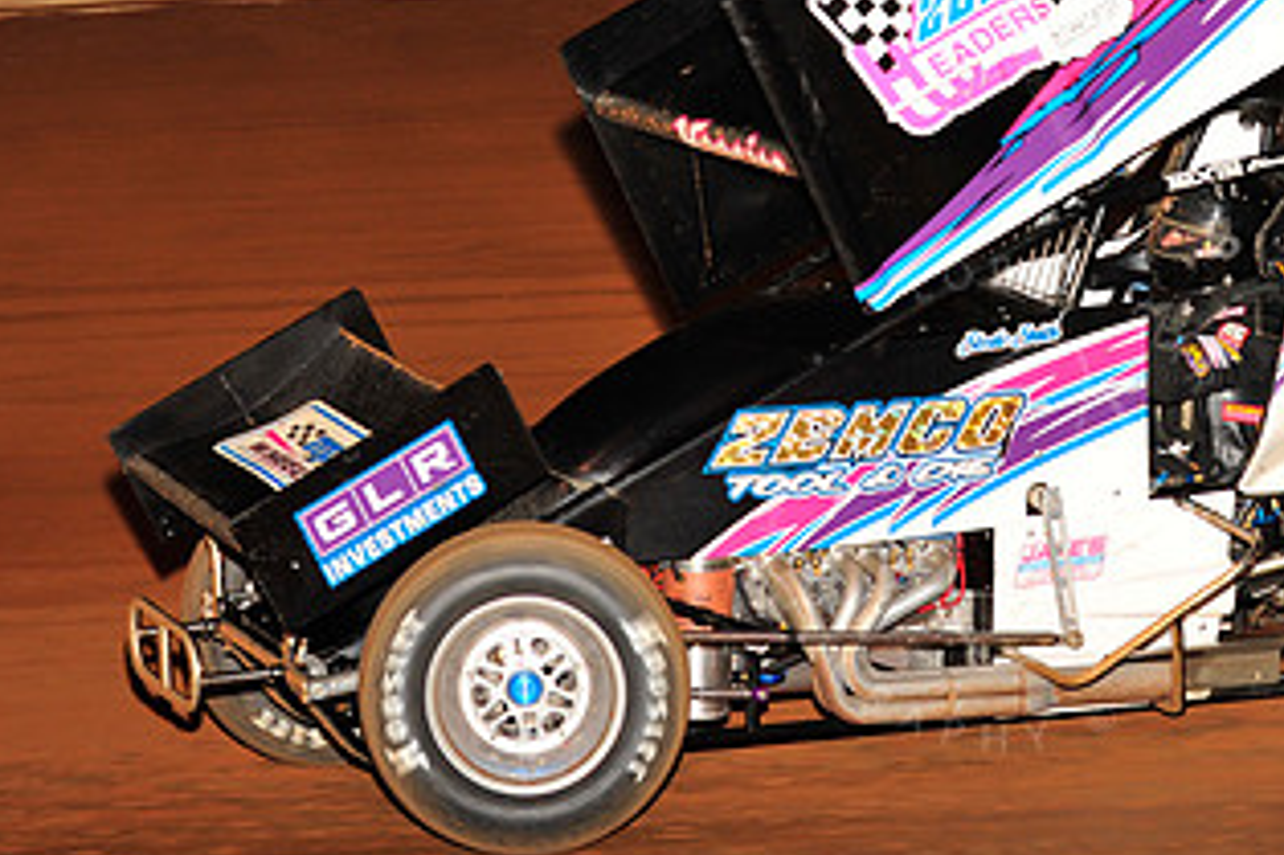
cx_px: 1002
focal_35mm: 185
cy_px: 127
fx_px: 6595
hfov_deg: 11.1
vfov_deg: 7.4
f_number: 6.3
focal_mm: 100
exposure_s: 1/320
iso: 1000
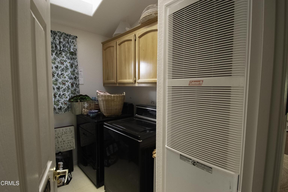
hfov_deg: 92.4
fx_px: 138
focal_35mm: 17
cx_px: 144
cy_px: 96
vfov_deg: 69.7
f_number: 8
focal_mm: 11.5
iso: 3600
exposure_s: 1/400
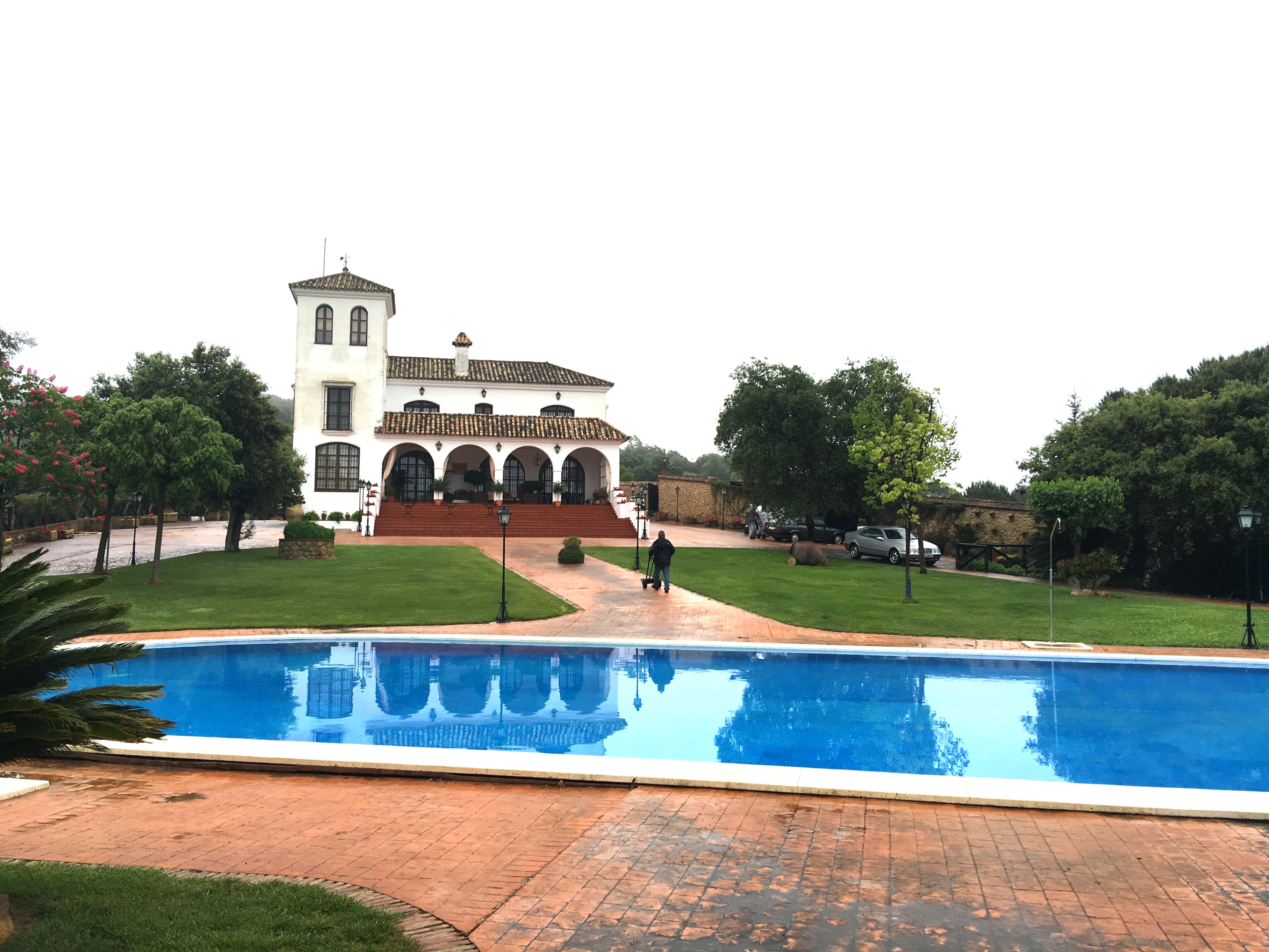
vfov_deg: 48.2
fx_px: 1063
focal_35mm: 29
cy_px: 476
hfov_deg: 61.7
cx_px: 634
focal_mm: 4.15
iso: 25
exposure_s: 1/102
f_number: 2.2
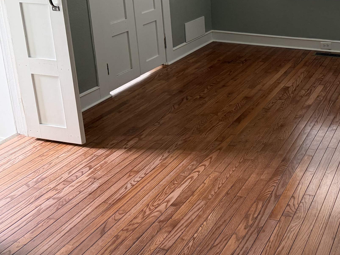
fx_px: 452
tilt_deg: -18.0
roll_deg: -1.0
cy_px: 55
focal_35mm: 46
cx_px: 309
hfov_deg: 38.3
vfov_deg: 30.8
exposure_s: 1/60
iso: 320
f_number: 1.78
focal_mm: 6.76
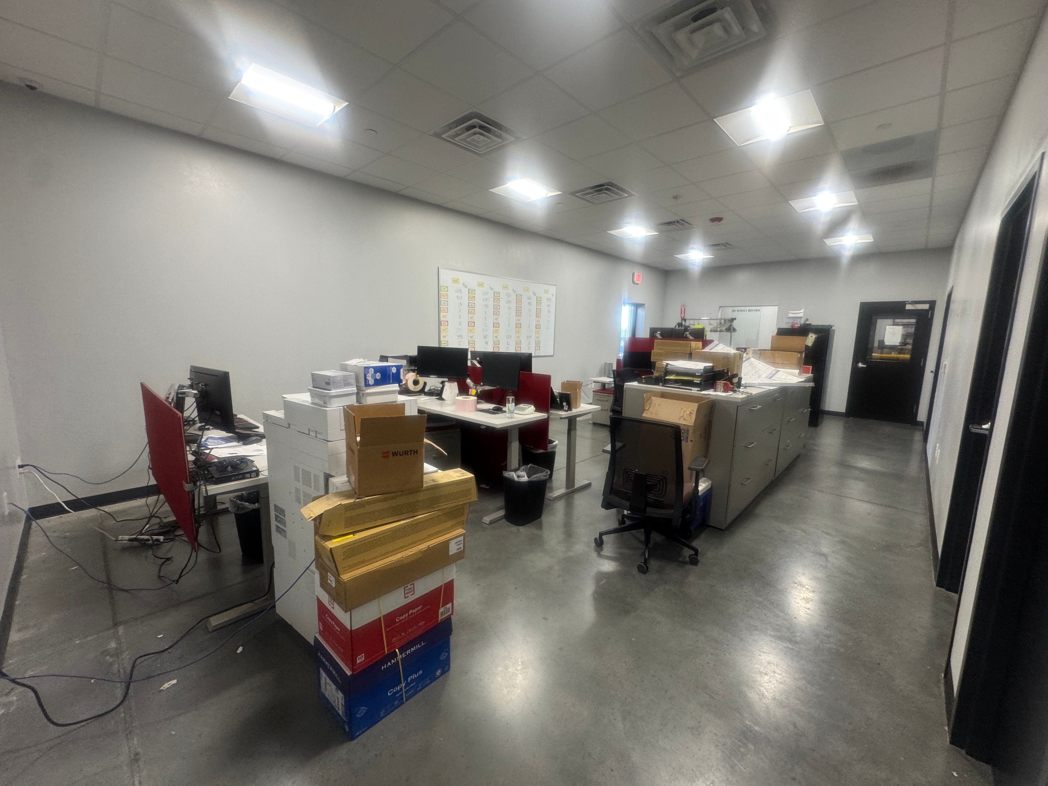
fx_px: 424
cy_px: 393
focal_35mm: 14
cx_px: 524
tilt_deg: -9.1
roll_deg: -1.6
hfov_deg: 102.1
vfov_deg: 85.7
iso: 160
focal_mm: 2.22
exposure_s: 1/60
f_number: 2.2
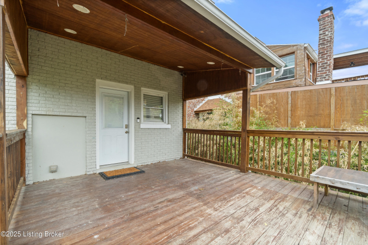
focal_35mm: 15
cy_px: 122
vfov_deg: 77.3
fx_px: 153
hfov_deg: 100.4
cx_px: 184
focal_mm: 10
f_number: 10
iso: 400
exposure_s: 1/60
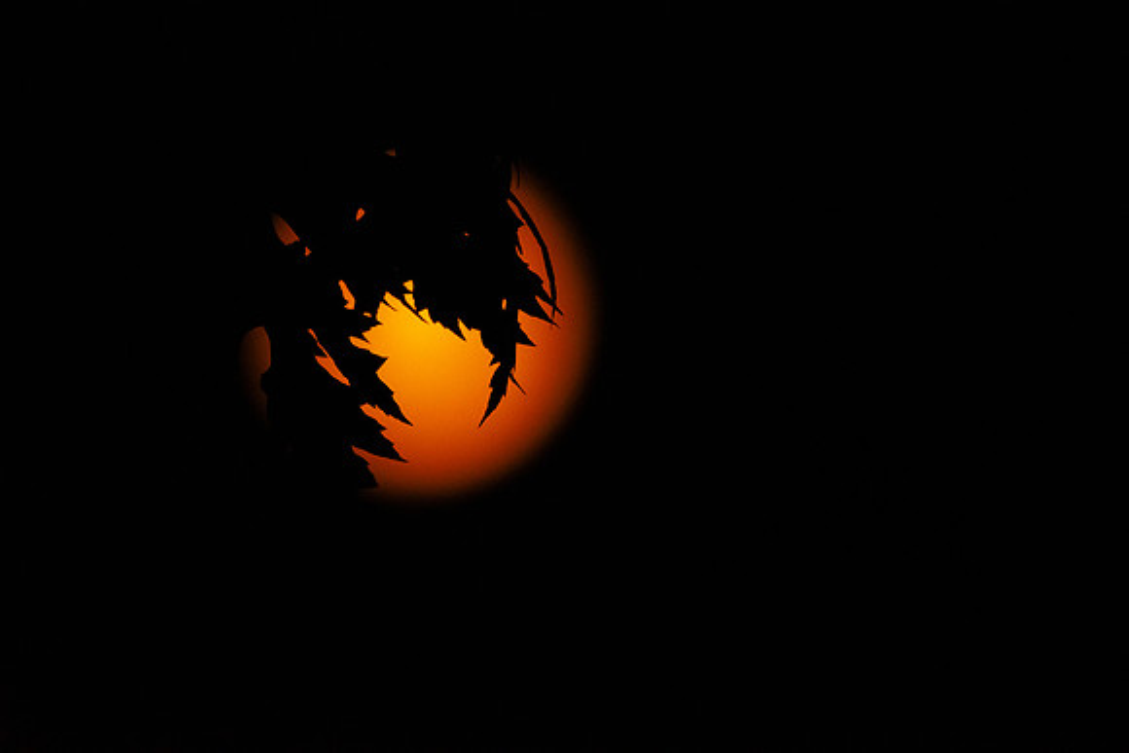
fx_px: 22584
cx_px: 564
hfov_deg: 2.9
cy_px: 376
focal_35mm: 720
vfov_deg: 1.9
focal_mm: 480
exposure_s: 1/1000
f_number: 5.6
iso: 10000
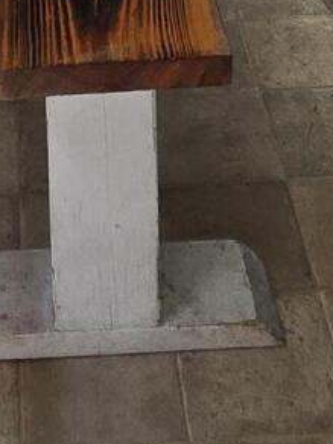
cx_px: 79
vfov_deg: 14.8
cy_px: -593
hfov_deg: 16.5
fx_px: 1142
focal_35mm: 89
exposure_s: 1/120
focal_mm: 2.2
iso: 100
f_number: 2.2
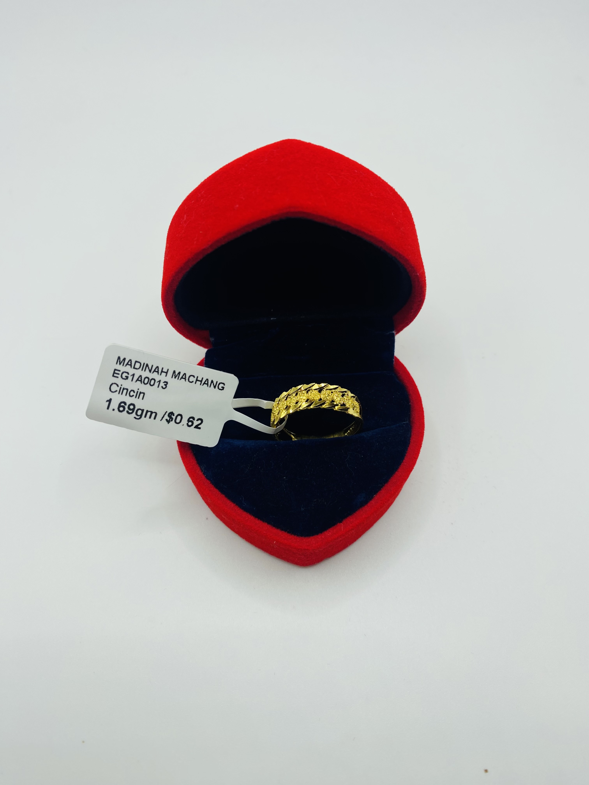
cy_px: 392
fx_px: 567
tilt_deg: -61.1
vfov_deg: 69.4
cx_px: 294
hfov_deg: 54.9
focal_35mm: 25
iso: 32
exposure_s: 1/300
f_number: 1.8
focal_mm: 4.25
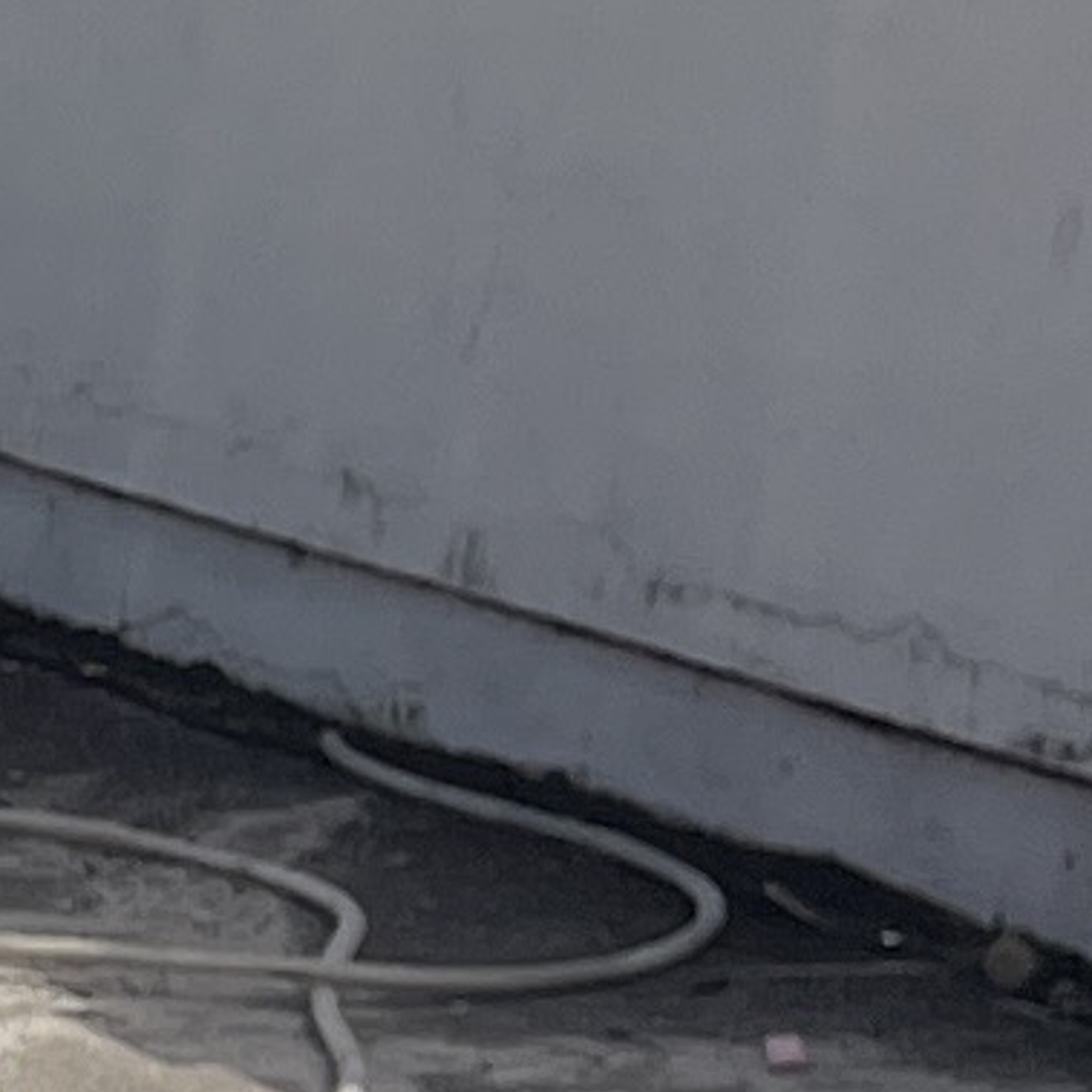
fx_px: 8387
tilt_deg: -12.8
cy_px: 1259
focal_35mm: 235
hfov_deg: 6.0
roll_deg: -0.3
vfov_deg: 7.4
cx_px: -3656
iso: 32
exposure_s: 1/3448
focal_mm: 5.1
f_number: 1.6
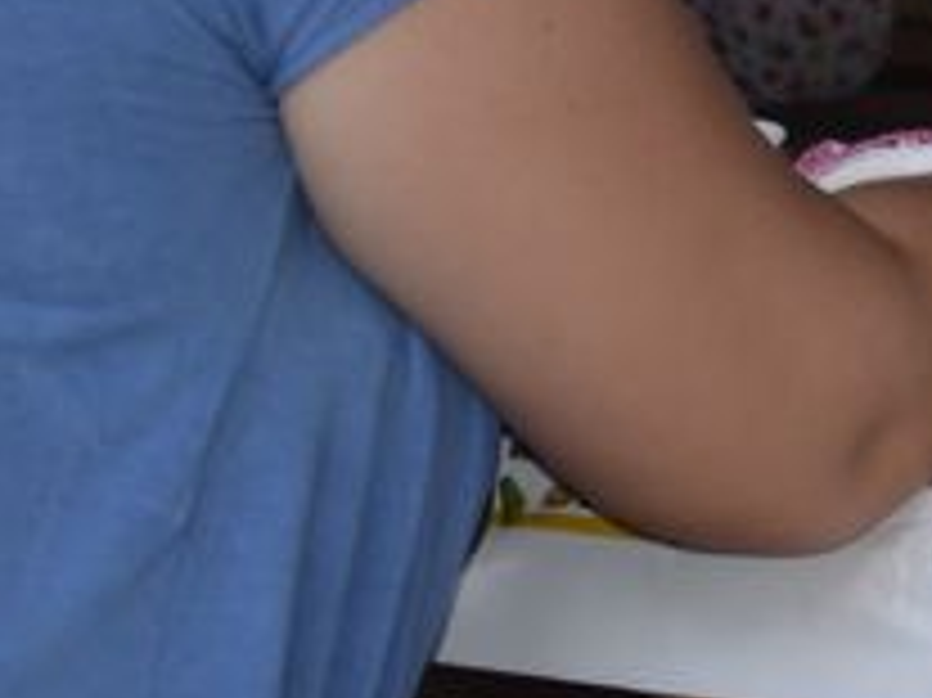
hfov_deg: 6.4
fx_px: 8230
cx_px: 1504
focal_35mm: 306
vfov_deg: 4.8
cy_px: -308
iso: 360
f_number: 5.6
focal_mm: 55
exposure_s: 1/125
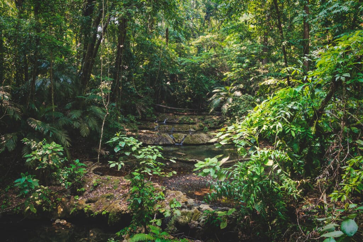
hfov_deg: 73.7
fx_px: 242
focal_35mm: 24
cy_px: 121
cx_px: 182
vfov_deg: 53.1
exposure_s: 1/50
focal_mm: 16
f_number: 5.6
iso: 250
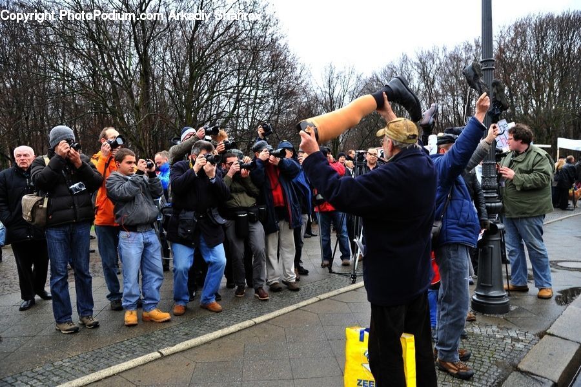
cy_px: 194
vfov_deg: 46.4
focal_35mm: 28
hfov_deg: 65.5
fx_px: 452
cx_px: 290
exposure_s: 1/125
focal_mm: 28
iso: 800
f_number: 4.5
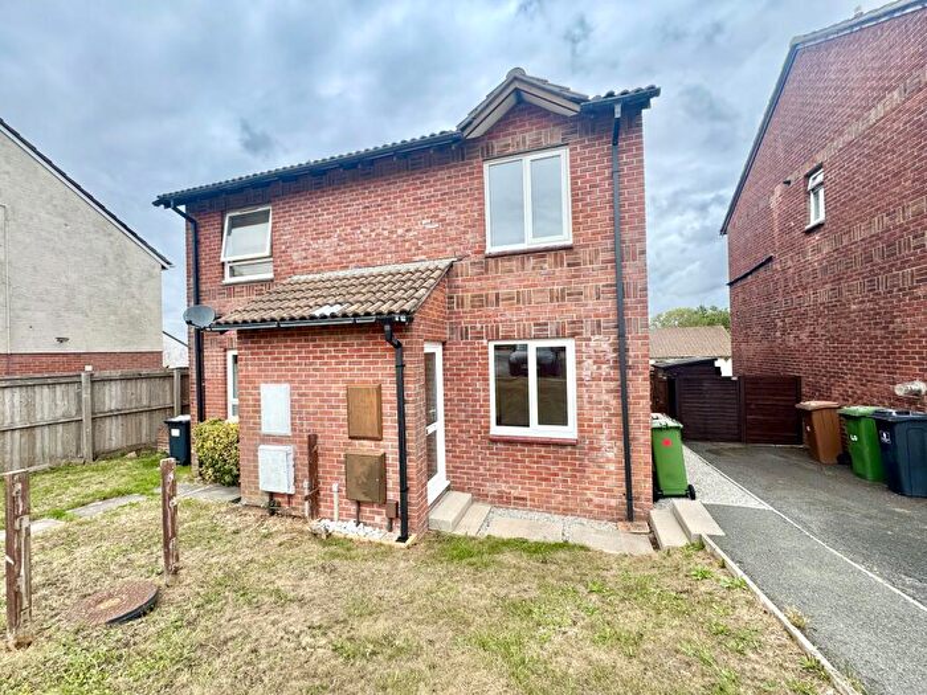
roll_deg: +1.6
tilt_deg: +0.8
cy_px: 348
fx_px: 375
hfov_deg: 102.1
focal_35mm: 14
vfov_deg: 85.7
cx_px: 464
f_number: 2.2
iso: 40
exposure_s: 1/591
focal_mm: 2.22
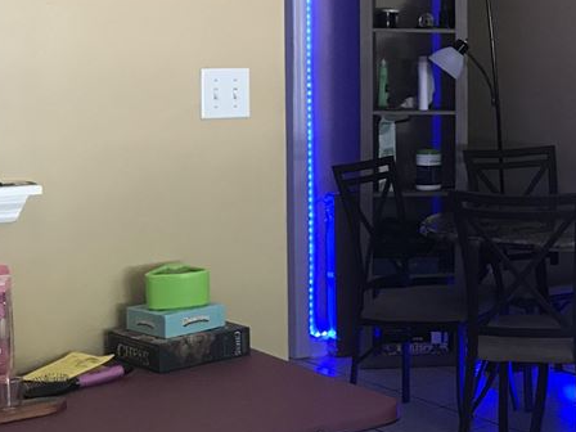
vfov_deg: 18.4
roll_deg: -0.3
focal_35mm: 80
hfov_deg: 21.8
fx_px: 1331
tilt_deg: -3.8
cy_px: 130
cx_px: 766
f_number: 1.8
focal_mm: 3.99
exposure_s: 1/15
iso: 40
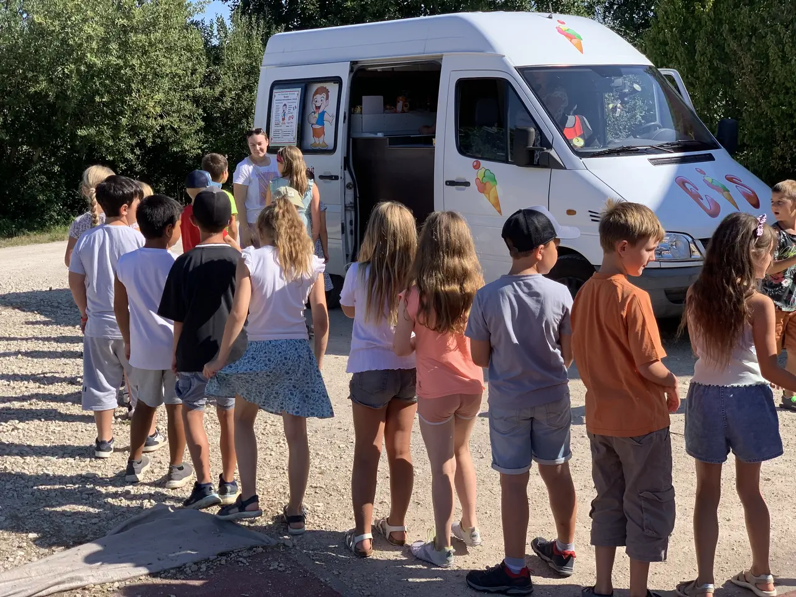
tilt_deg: -8.0
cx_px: 398
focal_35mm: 52
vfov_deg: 28.0
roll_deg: +1.8
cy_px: 298
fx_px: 1196
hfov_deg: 36.8
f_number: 2.4
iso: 16
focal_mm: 6
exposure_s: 1/685
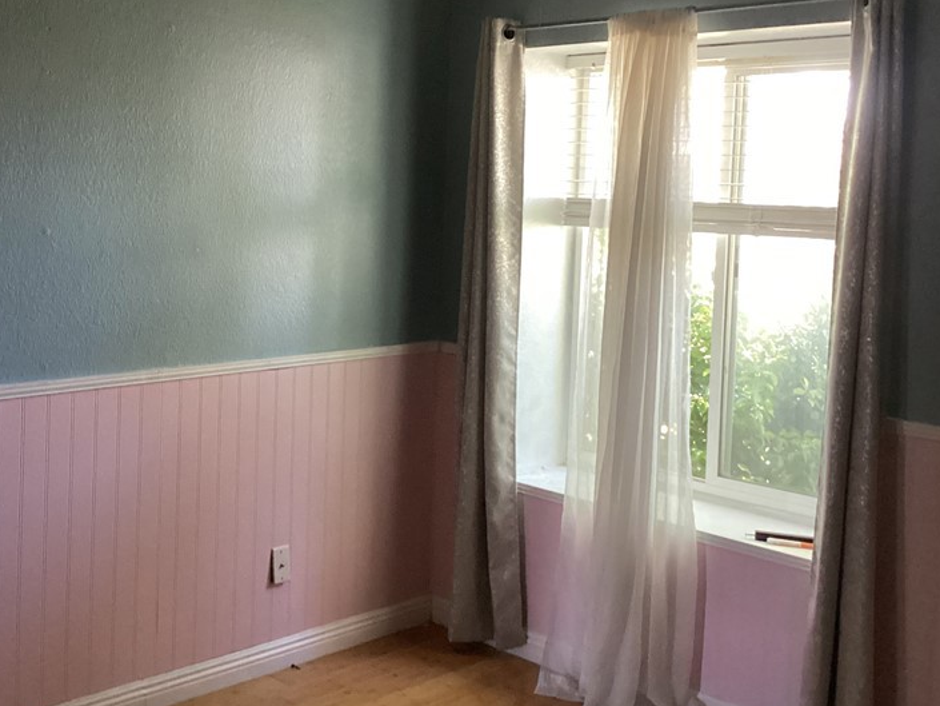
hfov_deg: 41.6
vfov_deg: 32.0
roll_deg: -1.6
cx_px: 325
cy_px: 248
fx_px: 1222
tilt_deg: -4.7
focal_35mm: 45
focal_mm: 3.3
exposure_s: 1/40
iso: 400
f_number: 2.4
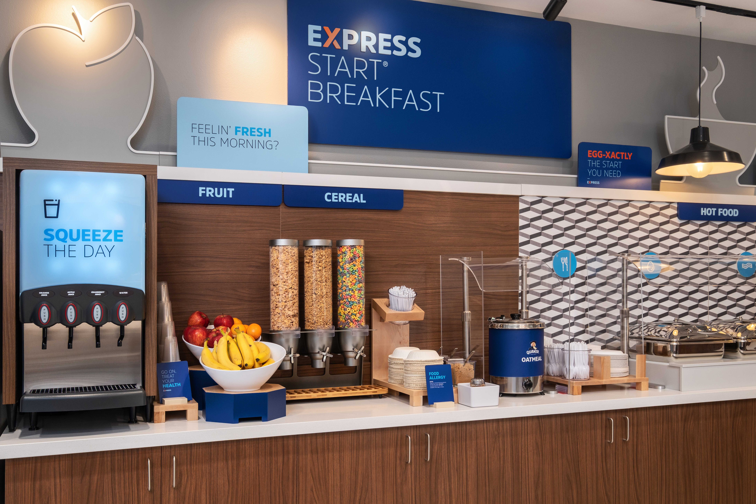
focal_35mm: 30
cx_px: 378
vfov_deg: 43.6
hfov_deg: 61.9
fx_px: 630
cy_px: 252
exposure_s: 1/30
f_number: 9
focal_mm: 20
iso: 320
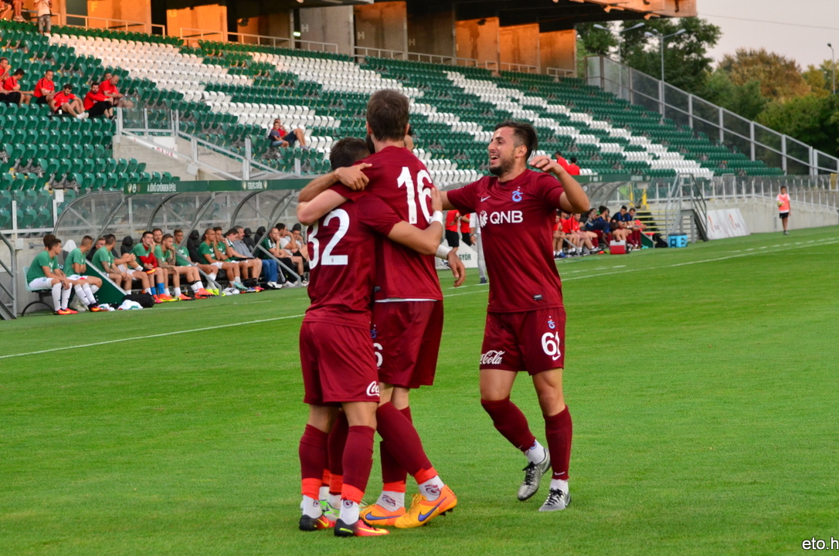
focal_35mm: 116
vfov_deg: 11.8
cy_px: 265
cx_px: 407
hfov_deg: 17.7
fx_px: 2699
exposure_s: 1/400
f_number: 5
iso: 900
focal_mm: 70
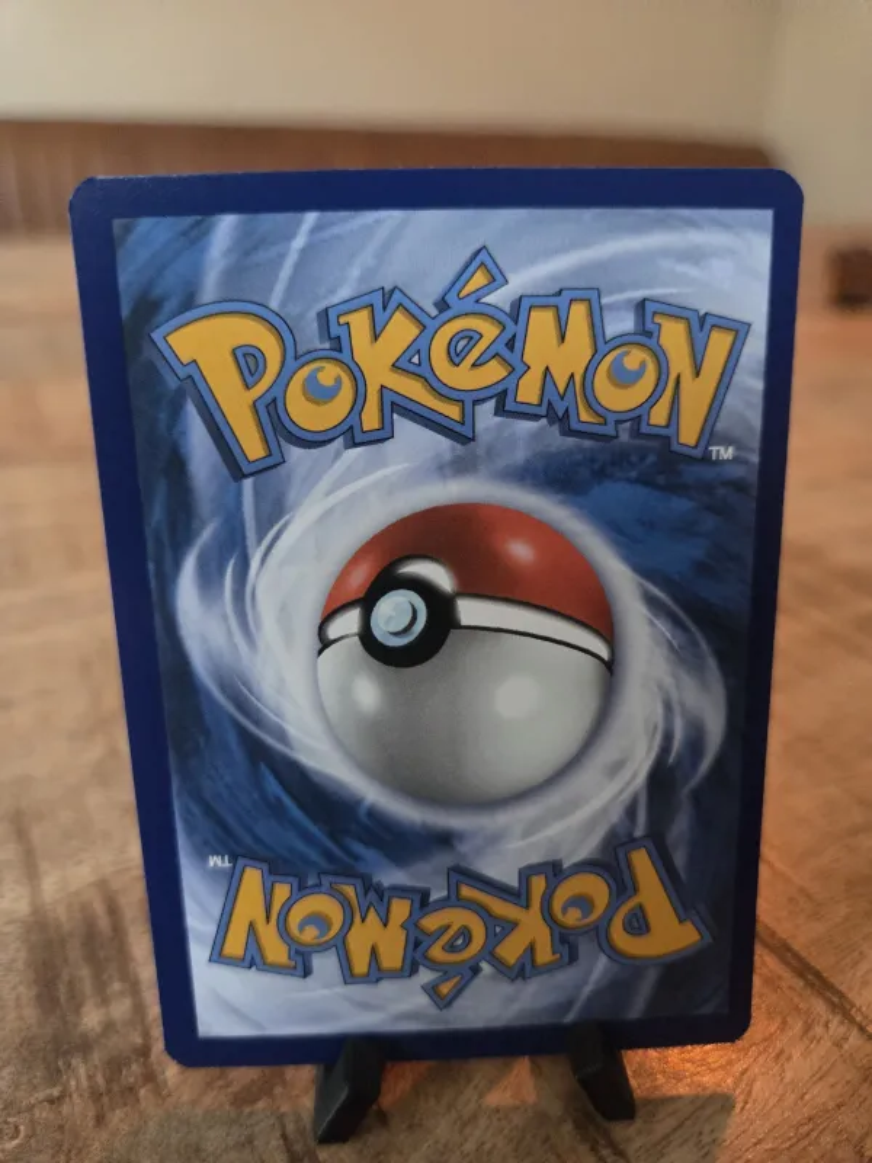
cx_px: 436
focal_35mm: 23
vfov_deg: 73.9
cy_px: 582
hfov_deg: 58.9
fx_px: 773
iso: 2500
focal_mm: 5.4
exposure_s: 1/100
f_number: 1.8
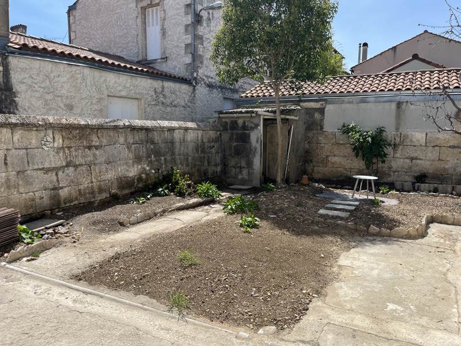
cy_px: 173
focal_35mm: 26
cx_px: 230
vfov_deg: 53.1
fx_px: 346
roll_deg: +0.5
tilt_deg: -6.1
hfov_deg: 67.3
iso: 50
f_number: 1.6
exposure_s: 1/3049
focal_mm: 5.1
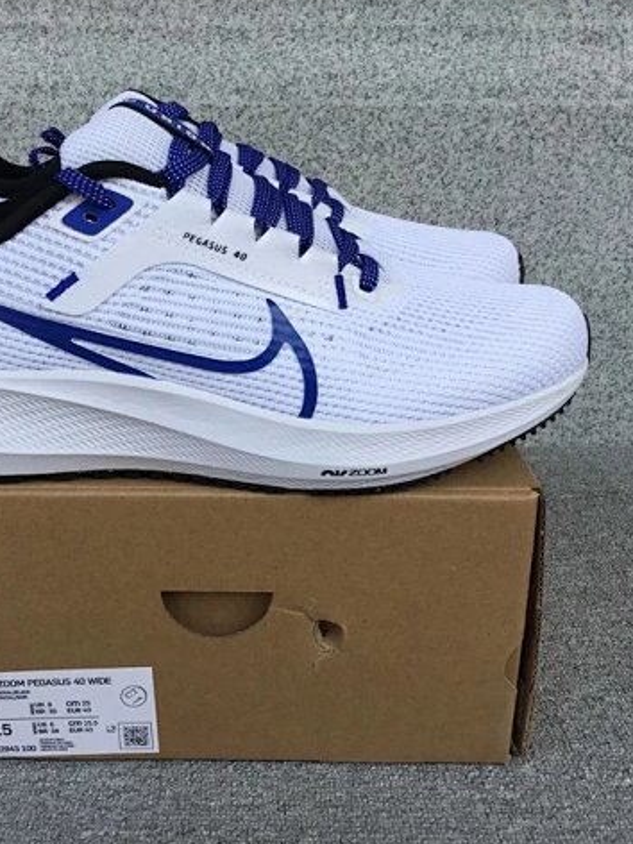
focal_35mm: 42
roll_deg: +0.5
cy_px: 418
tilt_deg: -20.8
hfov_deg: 34.1
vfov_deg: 44.8
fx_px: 1024
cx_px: 218
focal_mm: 3.3
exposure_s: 1/741
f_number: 2.4
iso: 25
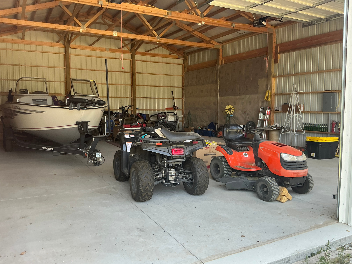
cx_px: 176
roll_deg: +0.2
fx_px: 285
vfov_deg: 49.7
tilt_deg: -4.6
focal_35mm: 28
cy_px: 132
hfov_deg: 63.4
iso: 25
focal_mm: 3
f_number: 1.8
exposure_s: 1/122
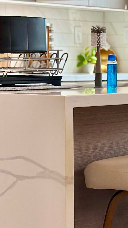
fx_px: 844
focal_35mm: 140
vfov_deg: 15.3
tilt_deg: -4.3
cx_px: 172
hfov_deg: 8.5
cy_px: 106
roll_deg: -0.1
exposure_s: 1/382
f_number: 1.78
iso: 80
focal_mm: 6.86
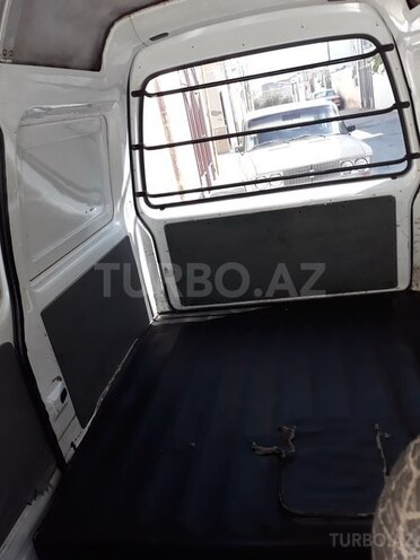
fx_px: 437
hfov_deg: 51.4
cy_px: 280
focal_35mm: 27
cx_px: 210
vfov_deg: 65.3
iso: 50
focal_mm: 3.71
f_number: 1.7
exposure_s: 1/50
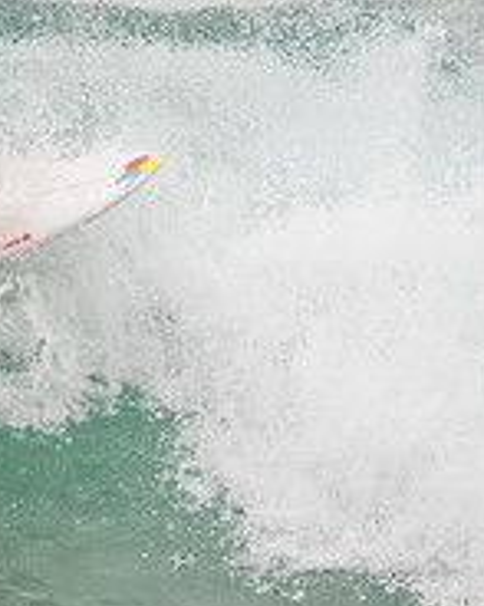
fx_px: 26504
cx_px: -415
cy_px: 265
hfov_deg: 1.0
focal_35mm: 1479
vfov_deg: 1.3
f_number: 5.6
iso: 360
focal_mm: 500
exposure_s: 1/2000
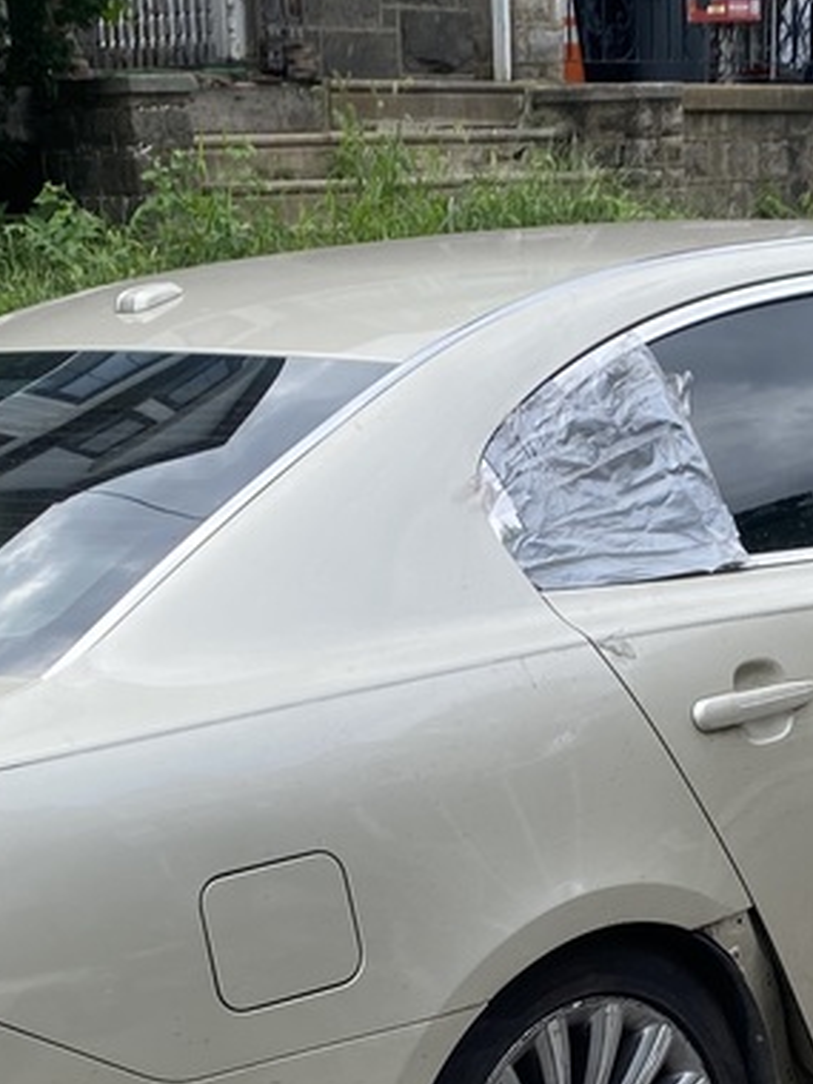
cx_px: 513
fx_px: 2568
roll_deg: +4.2
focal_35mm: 82
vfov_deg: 23.0
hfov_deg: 18.0
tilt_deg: -17.9
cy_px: 1038
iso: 32
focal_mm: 4.25
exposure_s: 1/890
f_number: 1.8
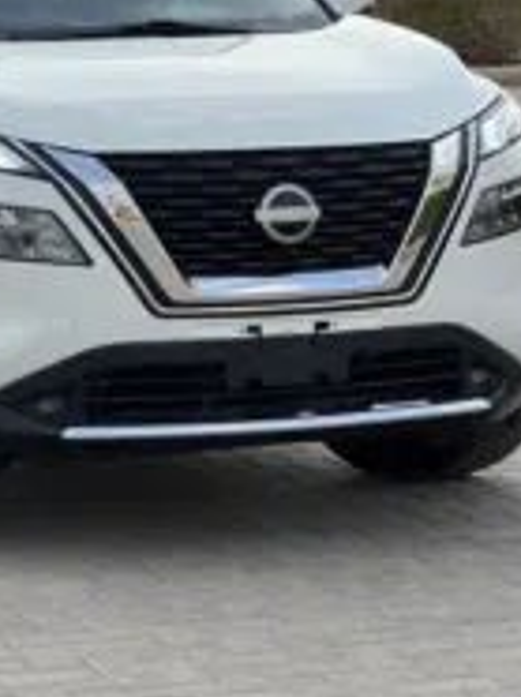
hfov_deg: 8.9
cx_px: 45
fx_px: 3339
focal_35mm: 166
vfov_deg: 11.9
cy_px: 199
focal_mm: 9
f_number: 2.8
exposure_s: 1/221
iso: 25
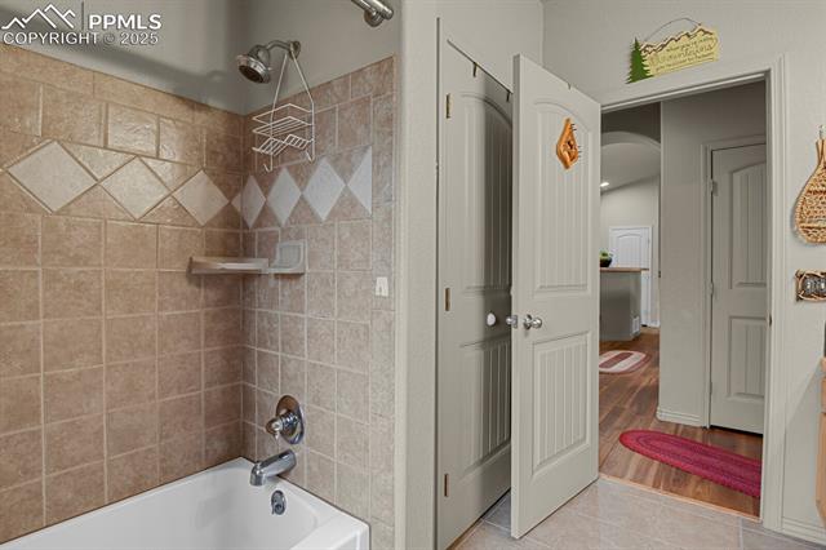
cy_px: 275
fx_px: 390
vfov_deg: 70.4
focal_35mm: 17
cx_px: 413
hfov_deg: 93.3
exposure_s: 1/13
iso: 12800
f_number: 8
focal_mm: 17
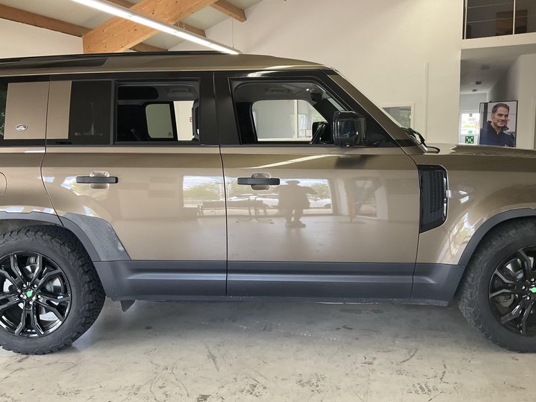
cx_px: 269
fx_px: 465
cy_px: 202
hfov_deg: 60.0
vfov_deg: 46.8
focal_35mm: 30
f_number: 1.8
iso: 64
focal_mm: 3
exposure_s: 1/81
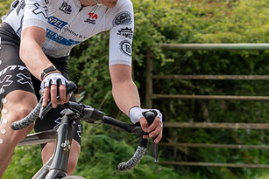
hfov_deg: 7.8
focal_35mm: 265
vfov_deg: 5.2
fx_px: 1981
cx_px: 71
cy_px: 15
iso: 125
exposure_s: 1/1000
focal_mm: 62
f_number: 3.5
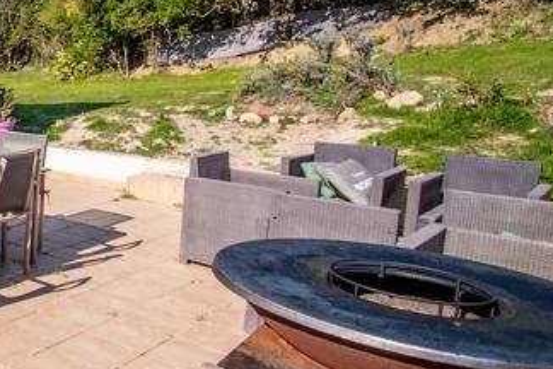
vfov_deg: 35.8
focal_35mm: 37
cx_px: -125
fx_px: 568
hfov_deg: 37.6
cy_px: 146
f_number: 5
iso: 200
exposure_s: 1/1250
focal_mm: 10
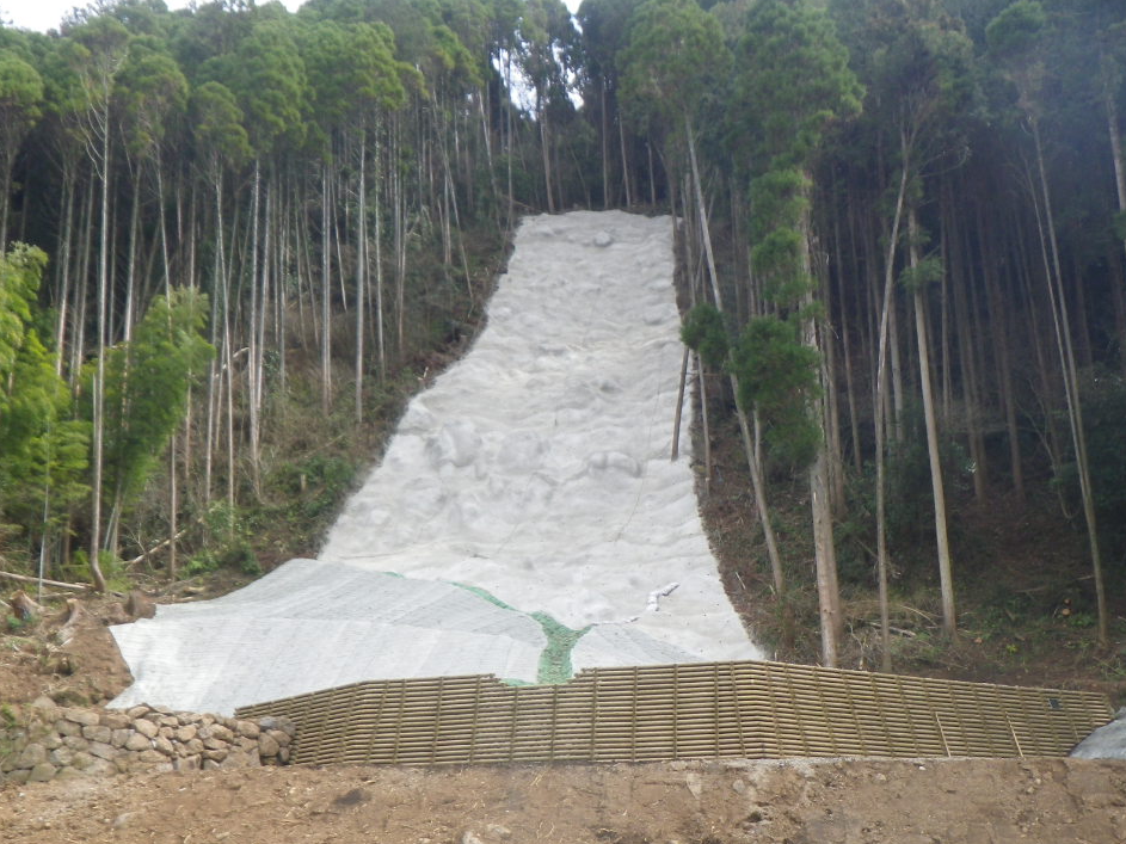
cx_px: 623
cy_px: 552
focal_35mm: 38
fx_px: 1236
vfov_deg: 37.4
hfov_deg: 48.9
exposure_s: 1/250
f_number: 3.5
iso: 80
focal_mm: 5
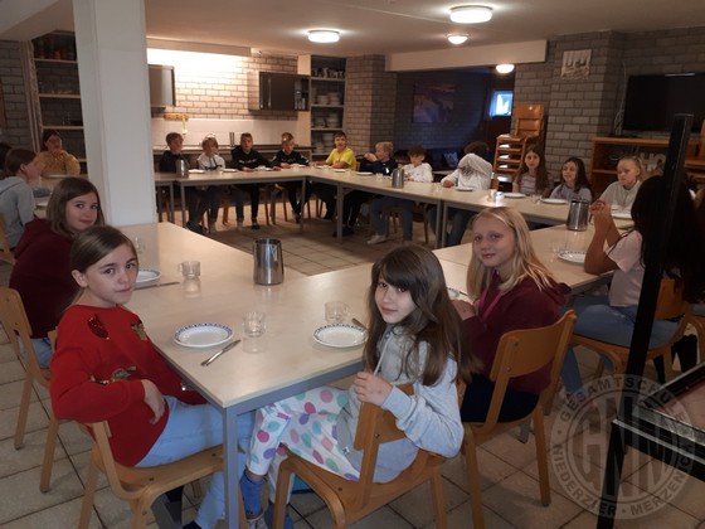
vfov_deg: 51.4
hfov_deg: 65.3
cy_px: 264
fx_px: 550
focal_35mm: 27
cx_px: 352
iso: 200
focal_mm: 3.6
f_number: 1.9
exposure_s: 1/20
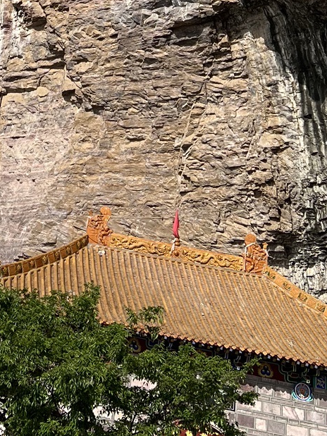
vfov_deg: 21.5
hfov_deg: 17.1
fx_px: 1058
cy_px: -101
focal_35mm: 84
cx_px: -14
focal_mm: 5.7
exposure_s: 1/4831
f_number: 1.5
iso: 50
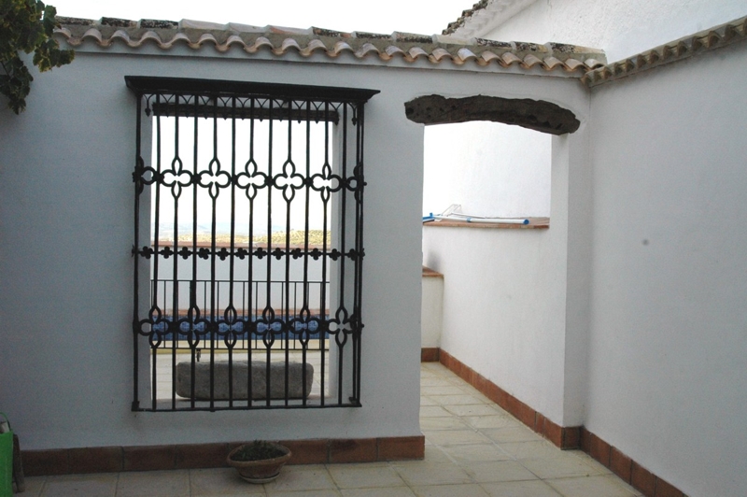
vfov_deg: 31.8
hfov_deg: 46.4
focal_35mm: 42
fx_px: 871
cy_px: 248
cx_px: 374
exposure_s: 1/250
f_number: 11
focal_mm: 28
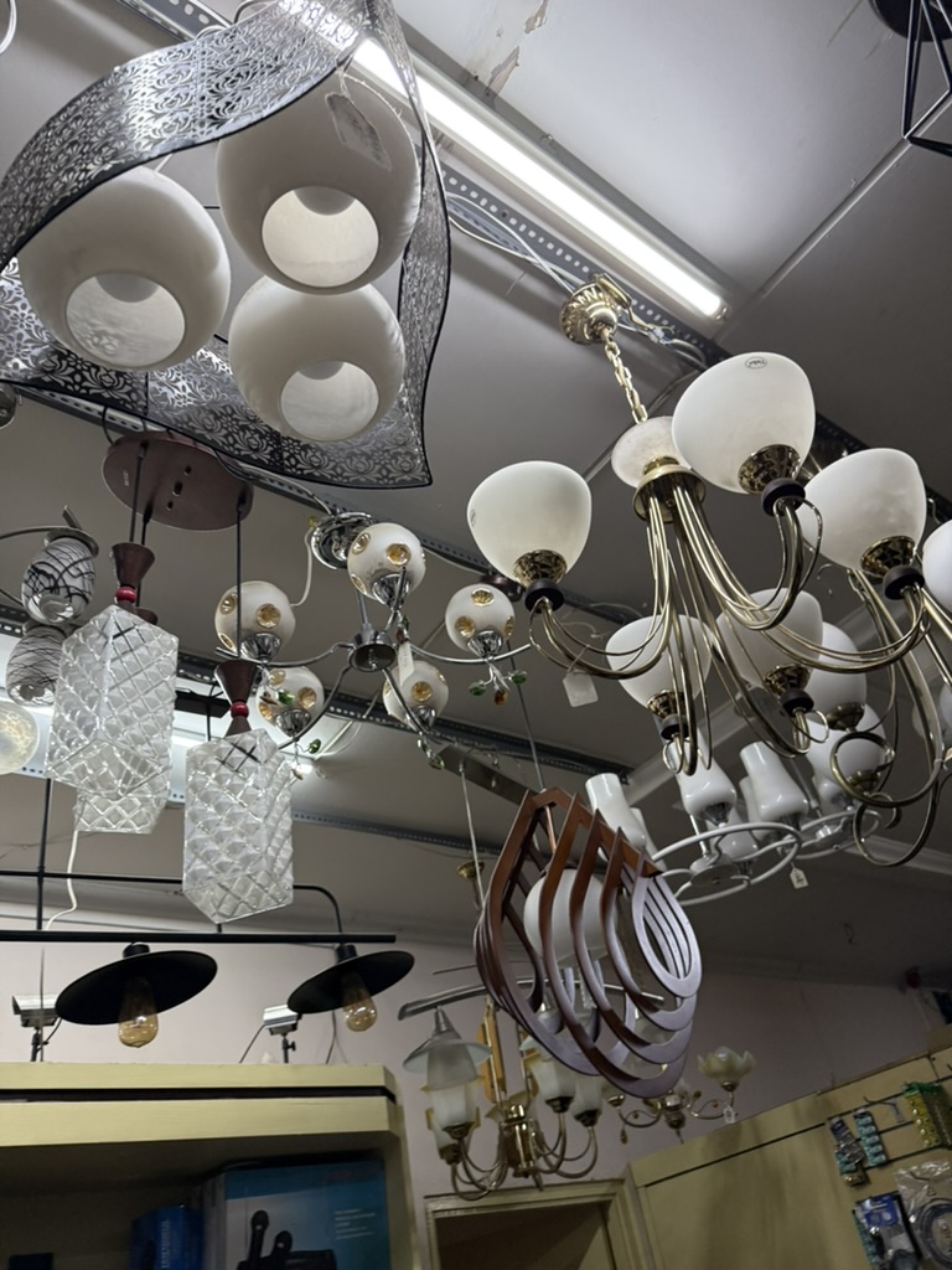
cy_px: 635
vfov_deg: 71.6
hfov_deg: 56.8
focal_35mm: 24
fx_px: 880
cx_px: 476
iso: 250
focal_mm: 6.76
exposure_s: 1/100
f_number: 1.78
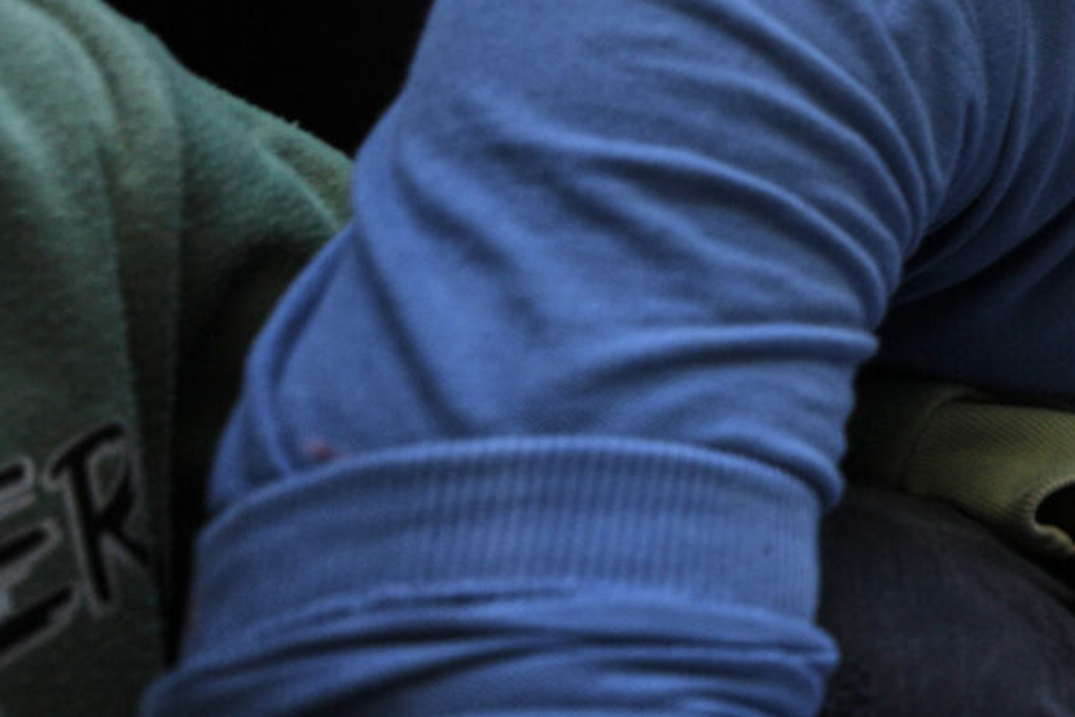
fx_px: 2090
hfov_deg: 18.2
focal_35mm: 70
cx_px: 2201
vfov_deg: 19.3
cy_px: 177
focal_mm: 16
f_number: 2.8
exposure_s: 1/400
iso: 200
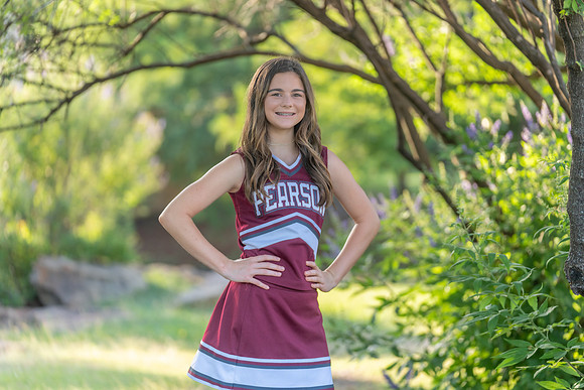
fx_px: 2126
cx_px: 292
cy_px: 195
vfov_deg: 10.5
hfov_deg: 15.6
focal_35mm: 131
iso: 320
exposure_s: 1/320
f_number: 2.8
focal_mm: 131
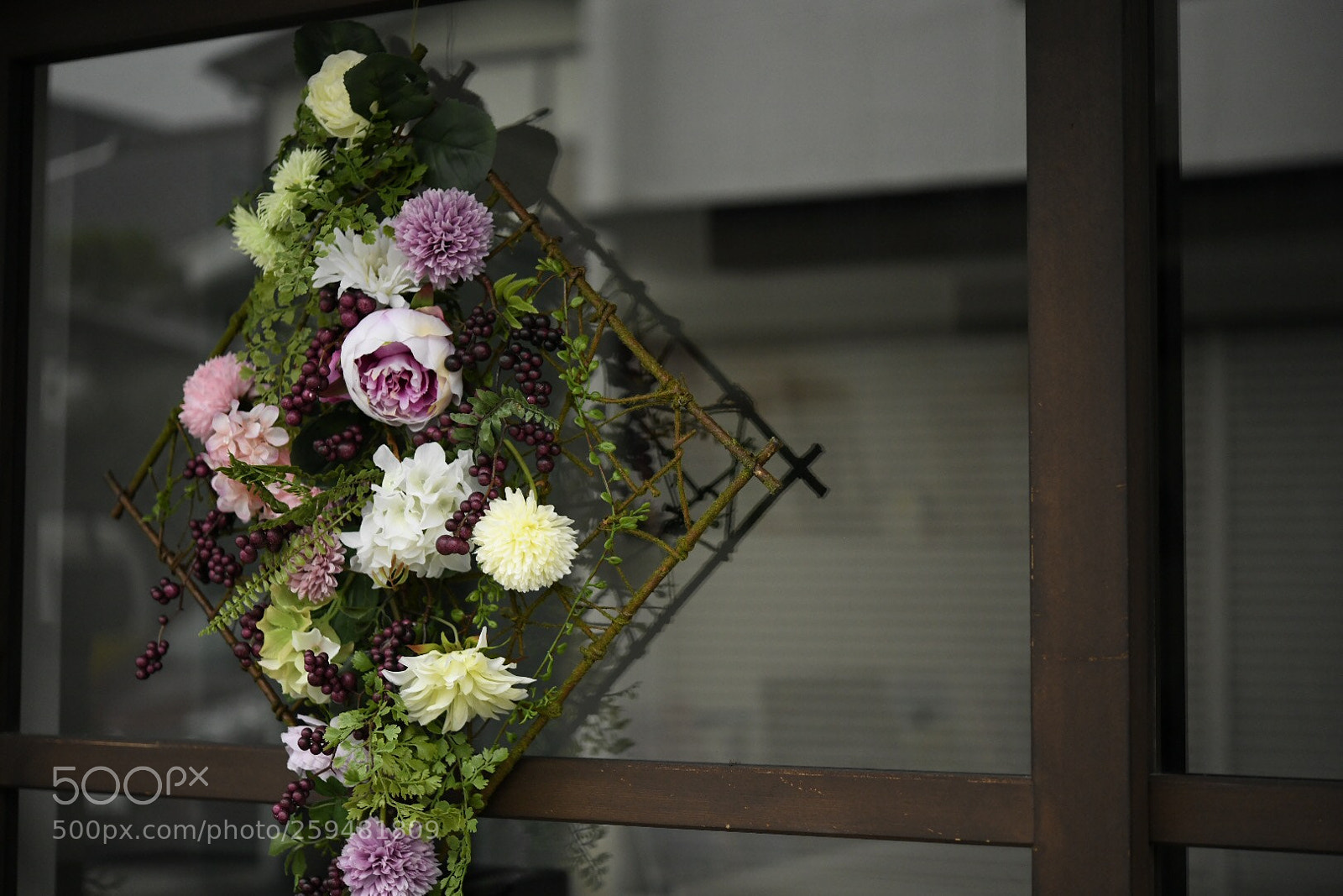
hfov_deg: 33.4
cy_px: 448
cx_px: 672
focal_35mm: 60
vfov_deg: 22.6
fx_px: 2238
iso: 2000
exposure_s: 1/800
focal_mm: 60
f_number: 2.8
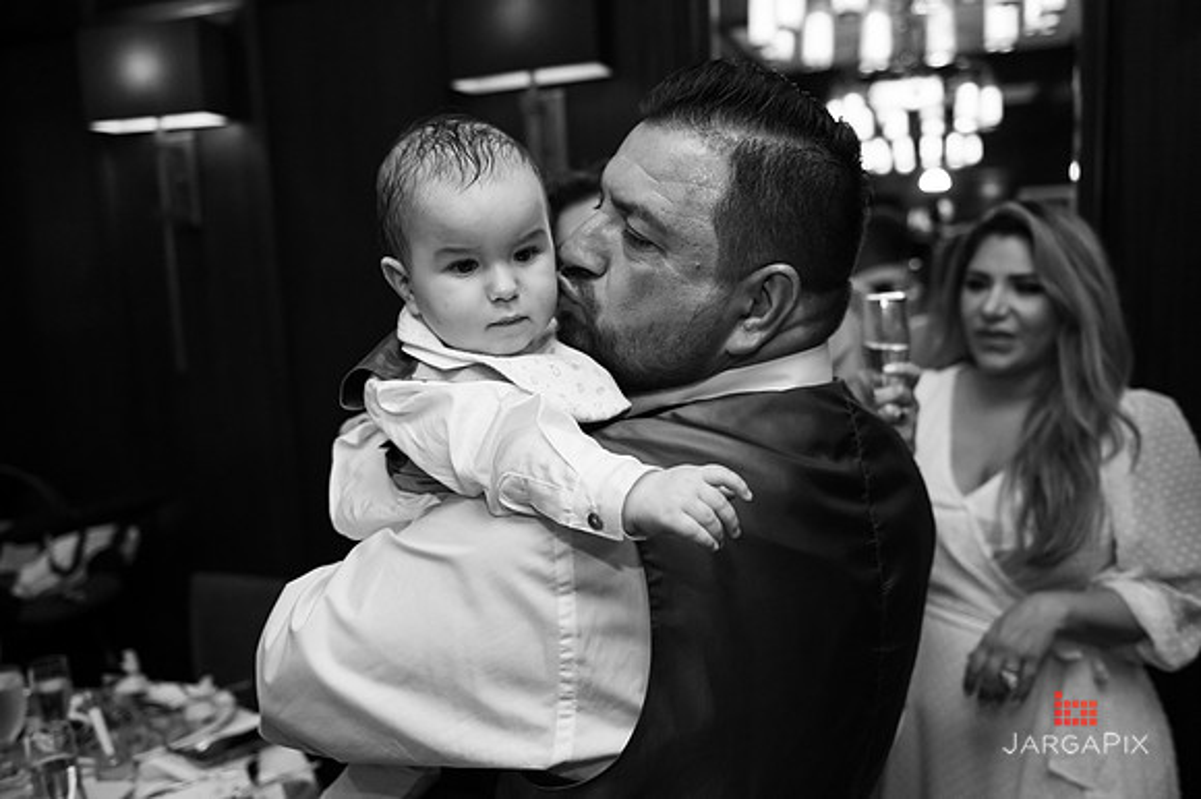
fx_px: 967
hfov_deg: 63.7
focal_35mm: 29
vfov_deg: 44.9
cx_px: 600
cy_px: 400
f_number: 3.2
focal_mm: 29
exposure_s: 1/125
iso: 1600
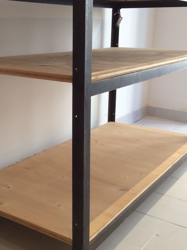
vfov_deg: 38.2
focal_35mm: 50
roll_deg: -0.5
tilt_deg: -14.1
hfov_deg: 28.9
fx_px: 361
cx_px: 67
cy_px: 116
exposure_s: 1/33
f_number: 2.4
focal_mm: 3.3
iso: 32
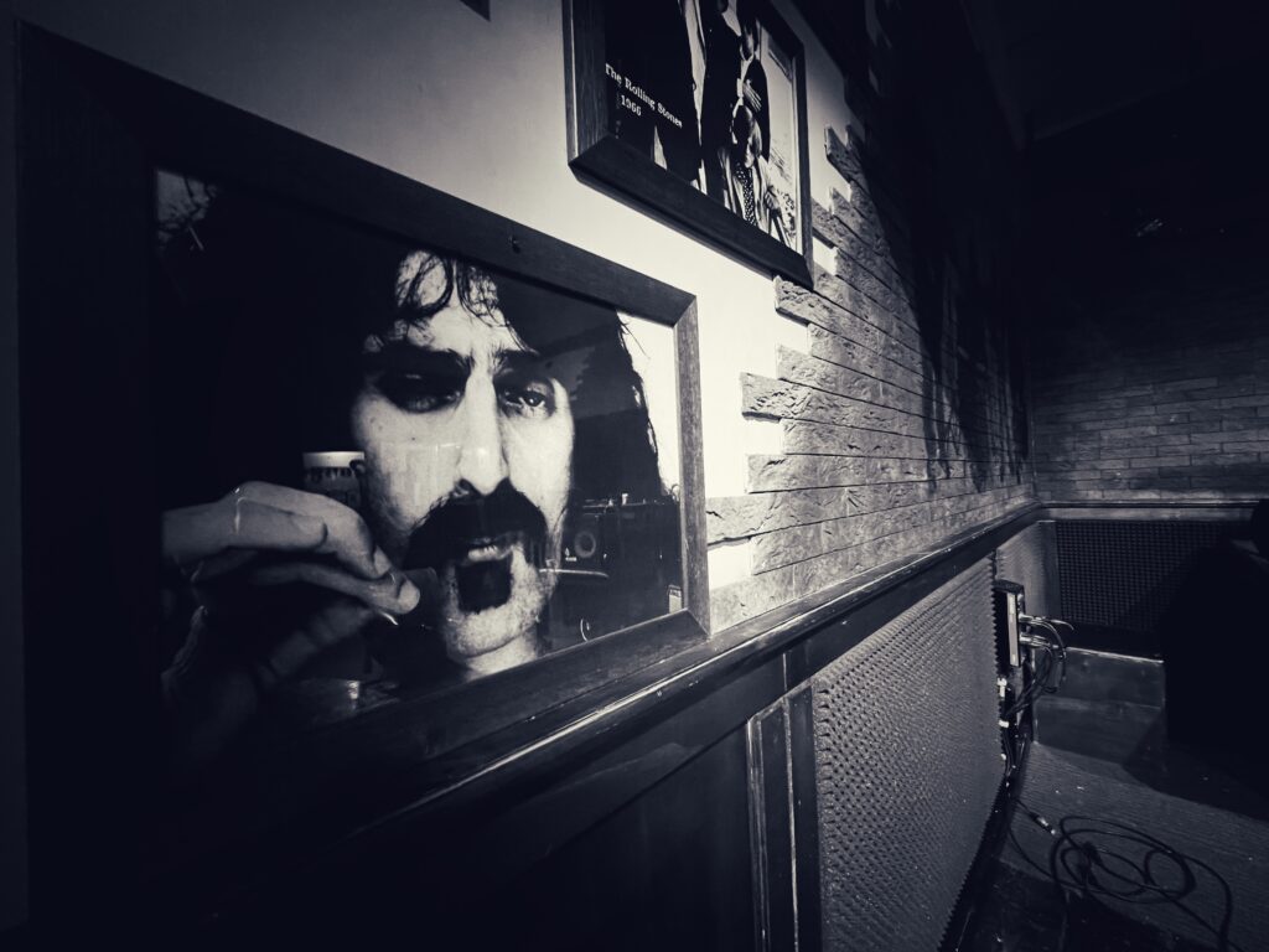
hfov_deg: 106.2
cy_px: 476
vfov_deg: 89.9
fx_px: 477
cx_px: 634
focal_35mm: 13
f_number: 1.8
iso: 640
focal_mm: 1.57
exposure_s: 1/33
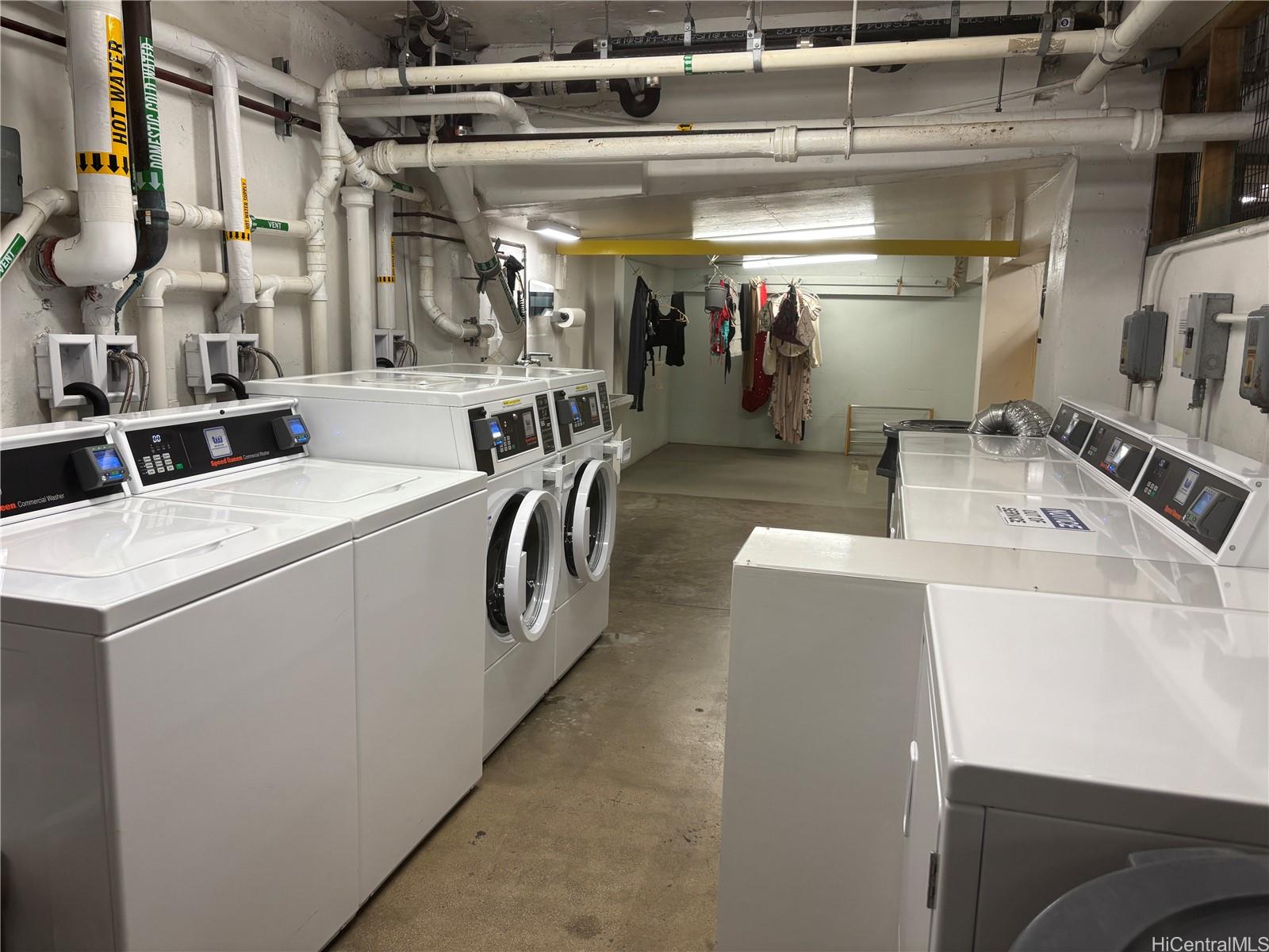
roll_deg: -1.5
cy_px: 476
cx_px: 634
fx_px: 953
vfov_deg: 53.1
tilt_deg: -9.6
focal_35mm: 26
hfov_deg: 67.3
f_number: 1.6
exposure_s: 1/120
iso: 100
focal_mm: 5.96
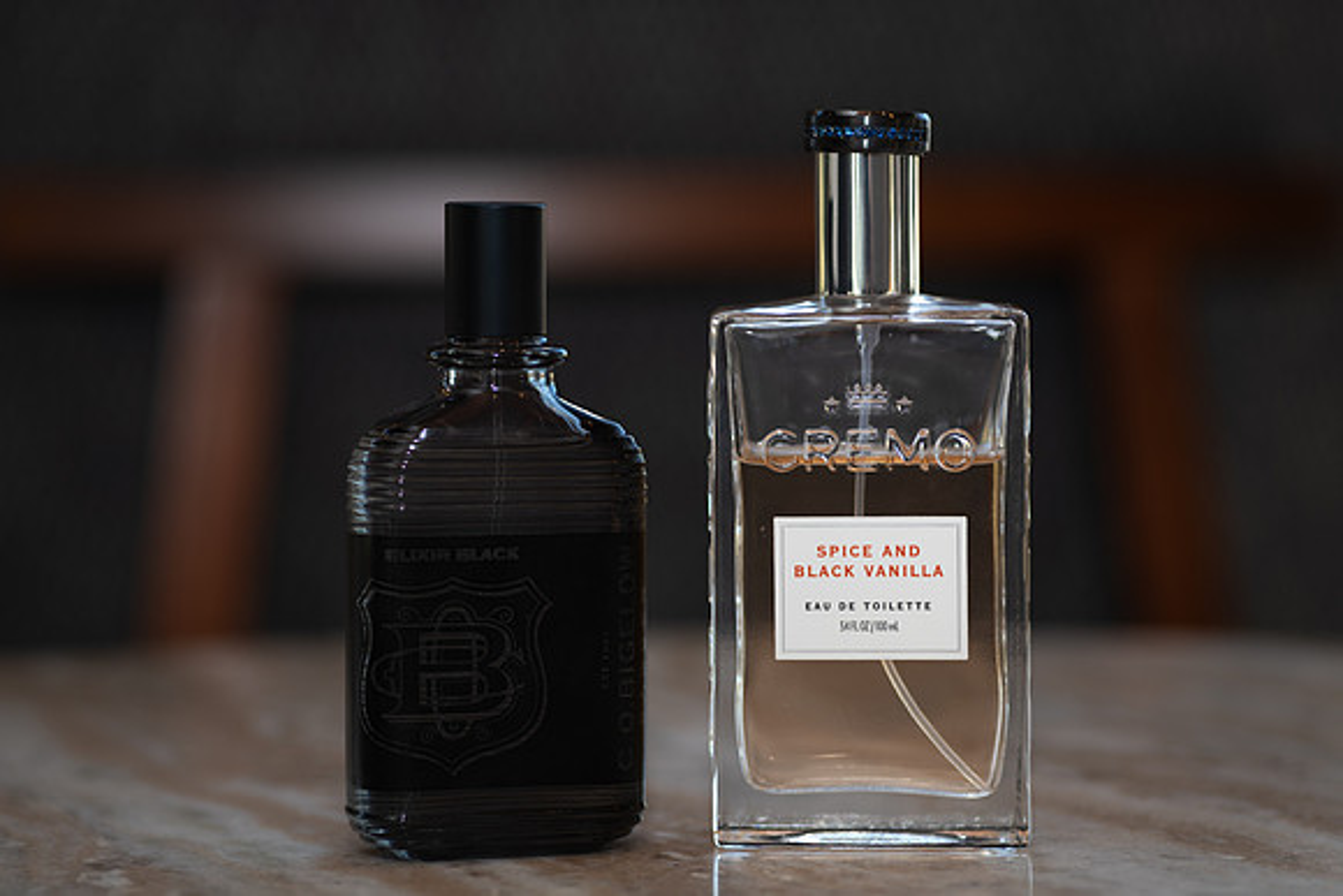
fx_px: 3869
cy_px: 448
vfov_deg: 13.2
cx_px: 658
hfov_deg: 19.7
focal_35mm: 104
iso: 100
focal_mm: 100
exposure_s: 1/125
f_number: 4.5
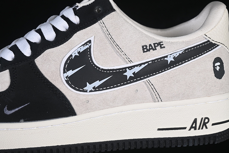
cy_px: 76
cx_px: 114
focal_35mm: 75
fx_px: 477
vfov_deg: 18.2
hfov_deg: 27.0
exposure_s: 1/60
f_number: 7.1
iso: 160
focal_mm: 50
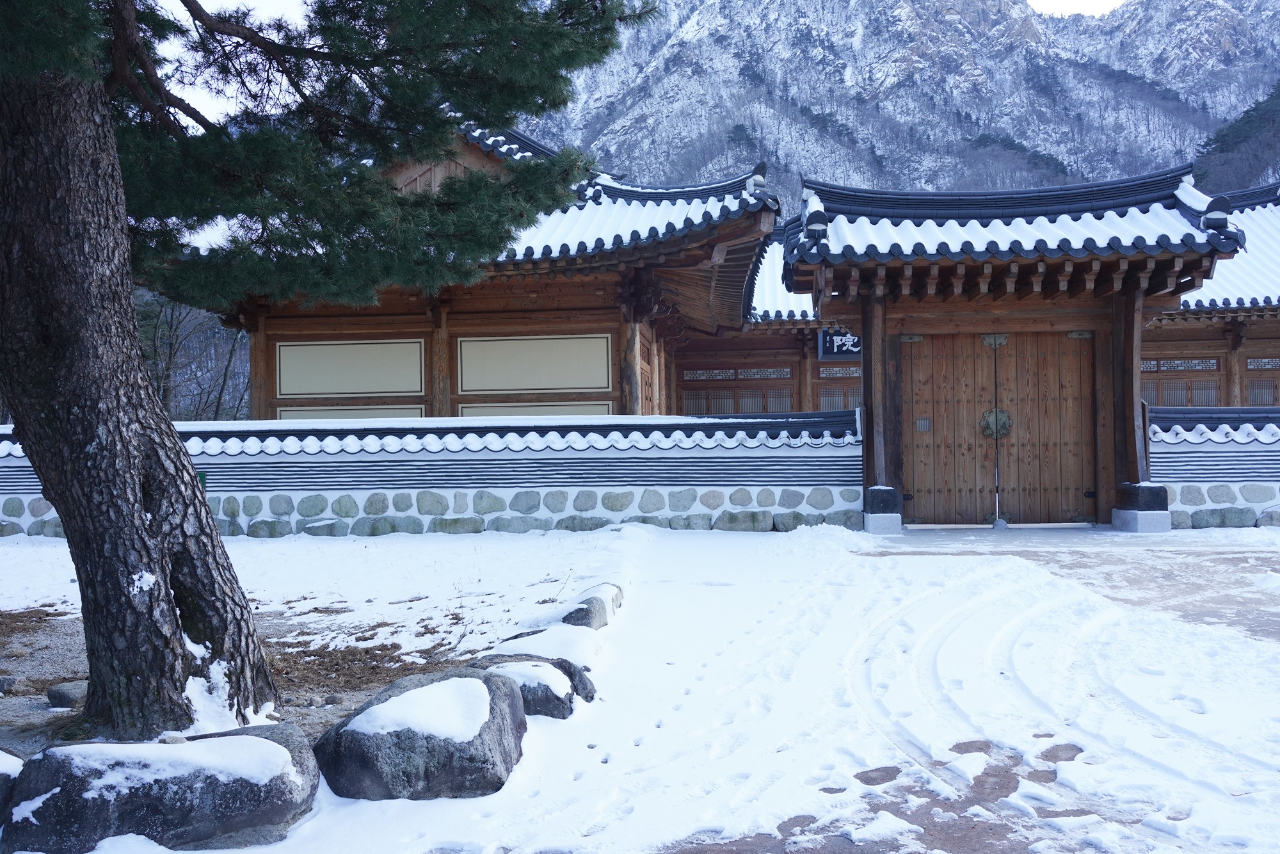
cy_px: 427
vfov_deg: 40.0
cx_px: 640
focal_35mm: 33
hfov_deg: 57.2
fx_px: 1173
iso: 500
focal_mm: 33
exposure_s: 1/100
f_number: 10
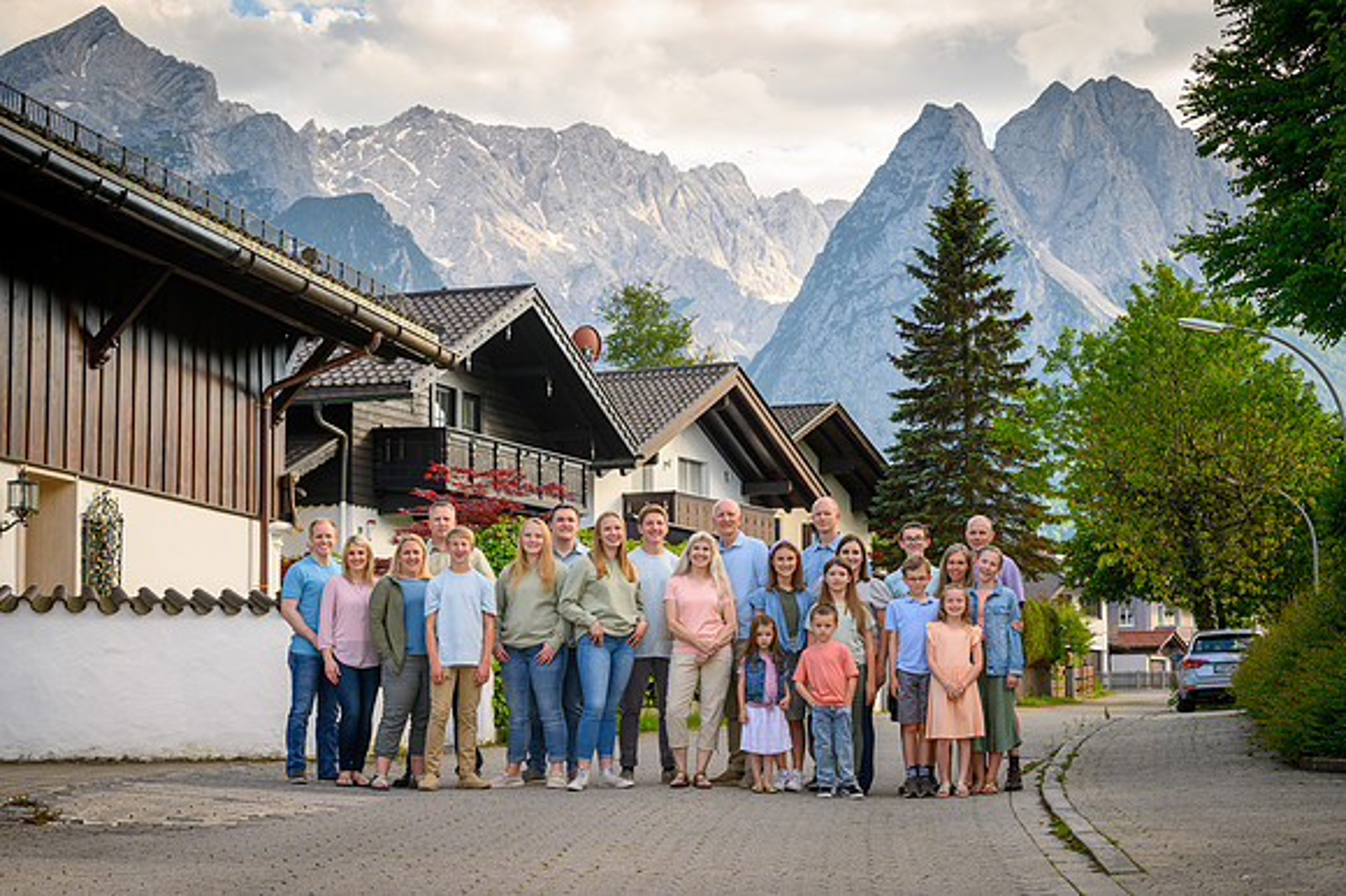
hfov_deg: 28.9
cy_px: 448
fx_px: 2616
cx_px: 673
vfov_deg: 19.4
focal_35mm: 70
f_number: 11
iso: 400
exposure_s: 1/200
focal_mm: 70
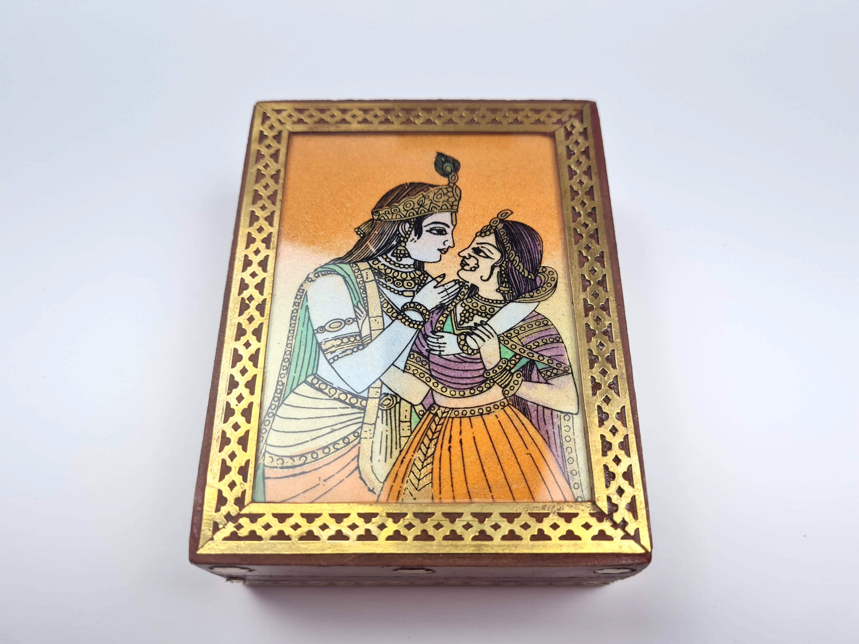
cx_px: 430
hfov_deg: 67.3
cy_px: 322
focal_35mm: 26
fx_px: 645
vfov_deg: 53.1
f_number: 1.8
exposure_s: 1/231
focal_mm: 5.4
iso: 50
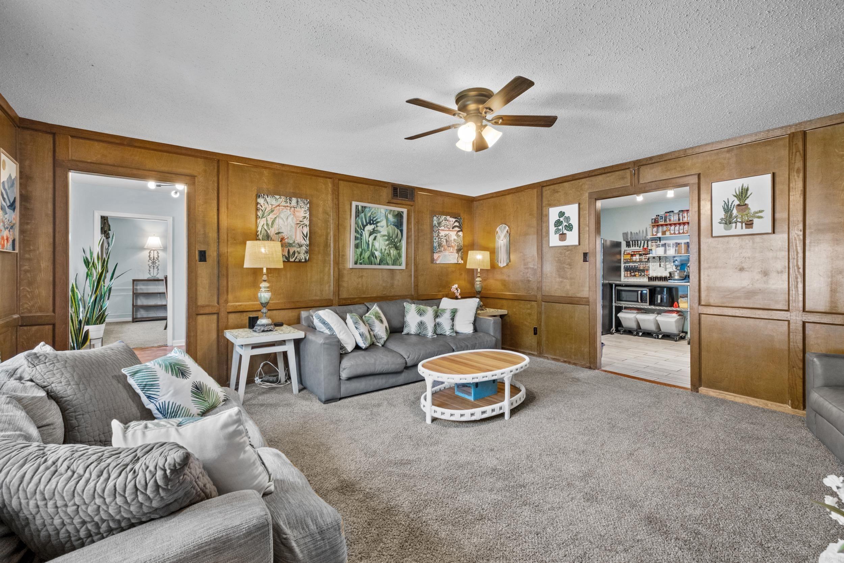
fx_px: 352
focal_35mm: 15
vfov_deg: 77.3
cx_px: 422
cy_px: 282
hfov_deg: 100.4
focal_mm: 10
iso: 400
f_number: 7.1
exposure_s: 1/1.25
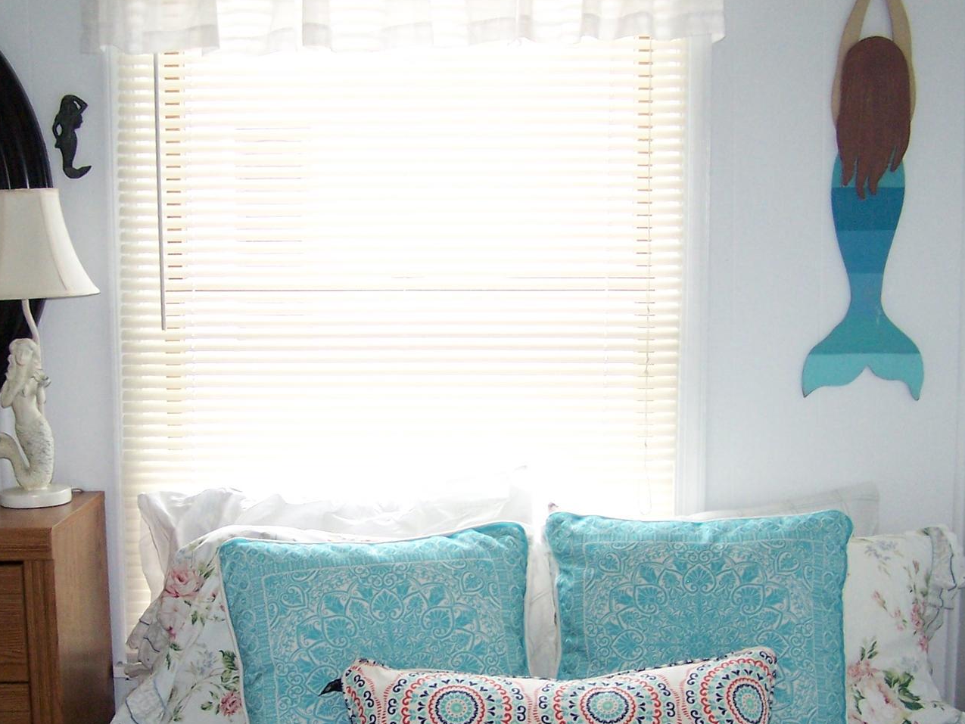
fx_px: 1701
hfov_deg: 31.6
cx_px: 391
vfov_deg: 23.9
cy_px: 503
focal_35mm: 61
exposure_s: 1/60
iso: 140
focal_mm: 6.3
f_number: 2.8
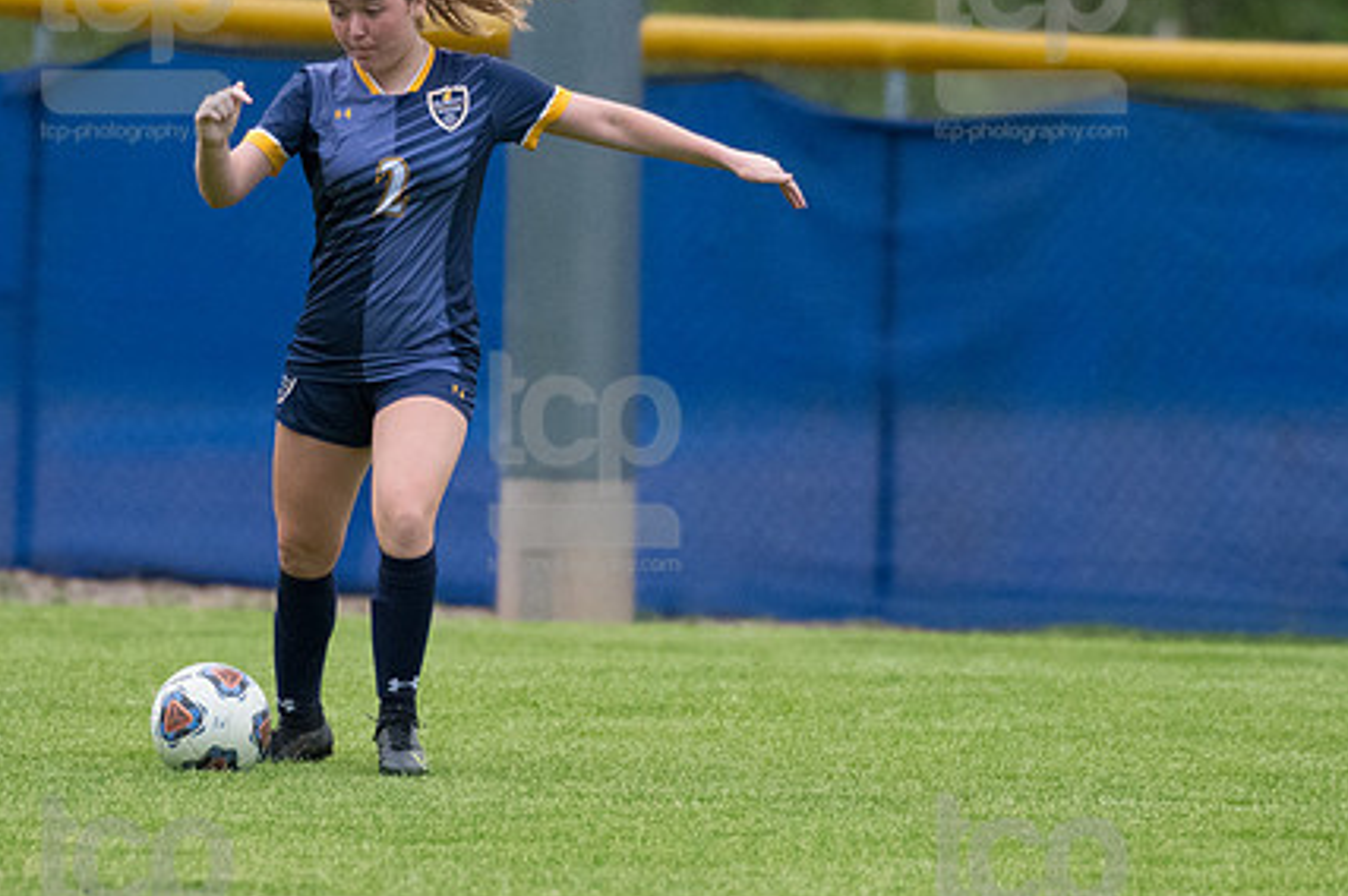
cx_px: 584
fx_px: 29745
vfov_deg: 1.7
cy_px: 464
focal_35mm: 795
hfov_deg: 2.6
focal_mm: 390
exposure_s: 1/1600
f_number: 5.6
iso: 4000
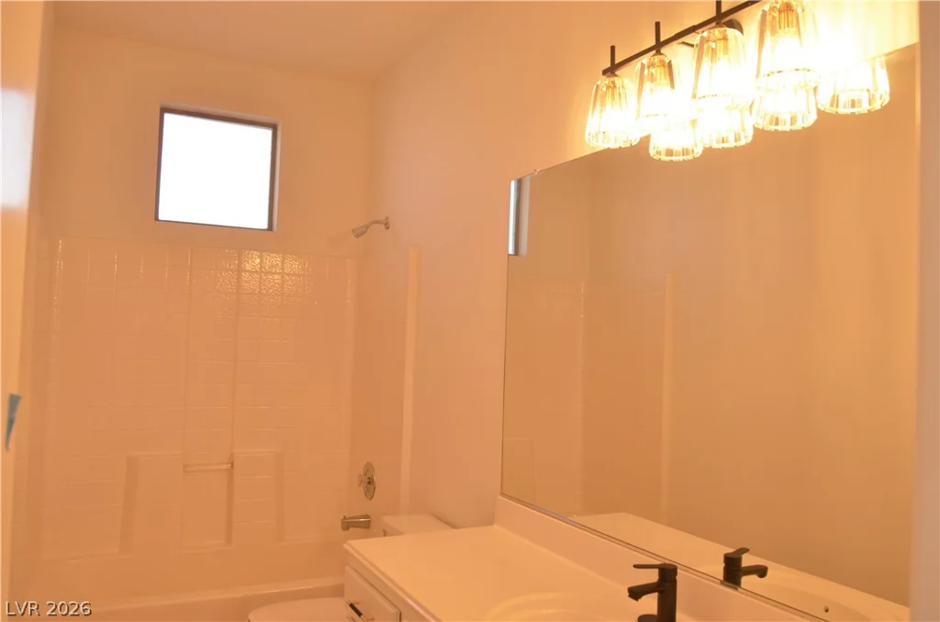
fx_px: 703
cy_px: 311
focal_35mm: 27
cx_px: 470
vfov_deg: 47.7
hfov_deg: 67.5
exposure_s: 1/60
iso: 200
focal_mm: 18
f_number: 3.5
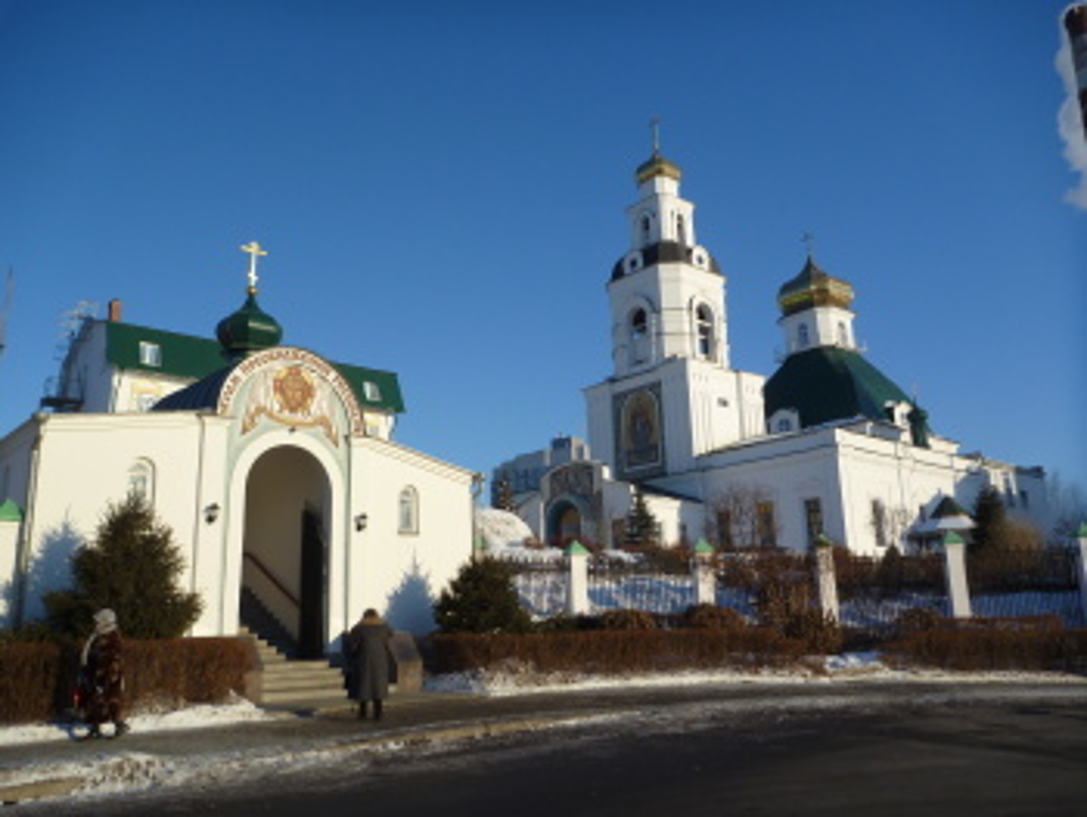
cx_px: 544
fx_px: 880
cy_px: 408
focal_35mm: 28
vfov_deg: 49.8
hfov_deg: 63.4
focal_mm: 4.9
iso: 80
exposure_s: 1/640
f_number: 3.3
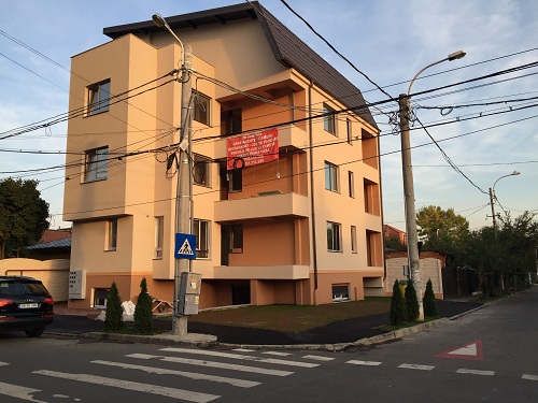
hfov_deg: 61.7
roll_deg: -0.3
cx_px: 269
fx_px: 451
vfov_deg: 48.2
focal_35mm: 29
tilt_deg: +9.7
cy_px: 202
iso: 32
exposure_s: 1/335
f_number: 2.2
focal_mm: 4.15
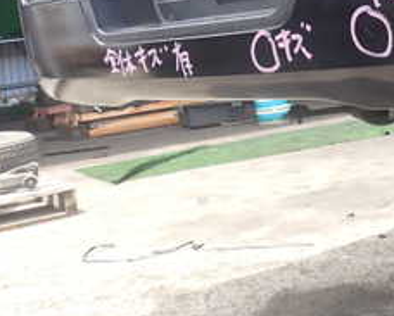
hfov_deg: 24.0
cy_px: -22
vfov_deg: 19.2
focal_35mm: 77
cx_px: 363
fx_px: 899
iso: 100
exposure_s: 1/160
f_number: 3.2
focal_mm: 5.4
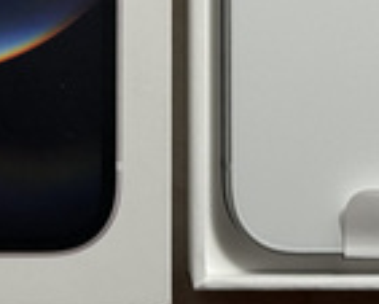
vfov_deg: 7.6
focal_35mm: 199
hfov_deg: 9.7
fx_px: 2234
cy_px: -159
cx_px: 132
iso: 50
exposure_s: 1/127
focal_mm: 6.76
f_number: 1.78
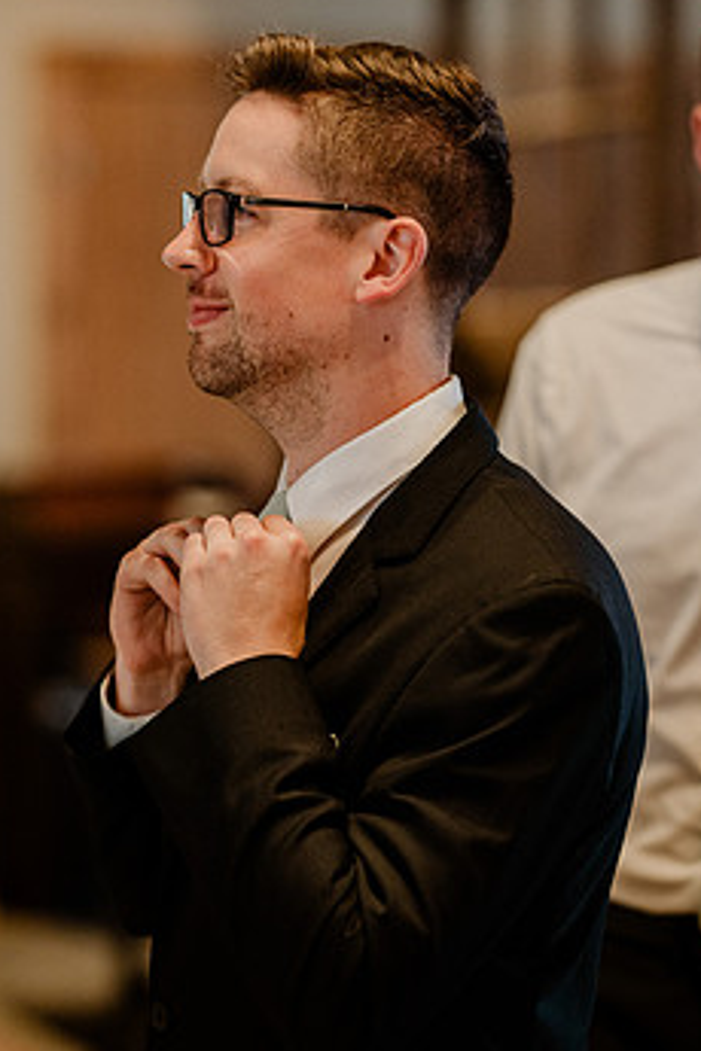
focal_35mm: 137
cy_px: 396
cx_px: 325
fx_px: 4001
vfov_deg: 15.0
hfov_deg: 10.0
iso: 1600
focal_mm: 105
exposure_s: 1/500
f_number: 2.2
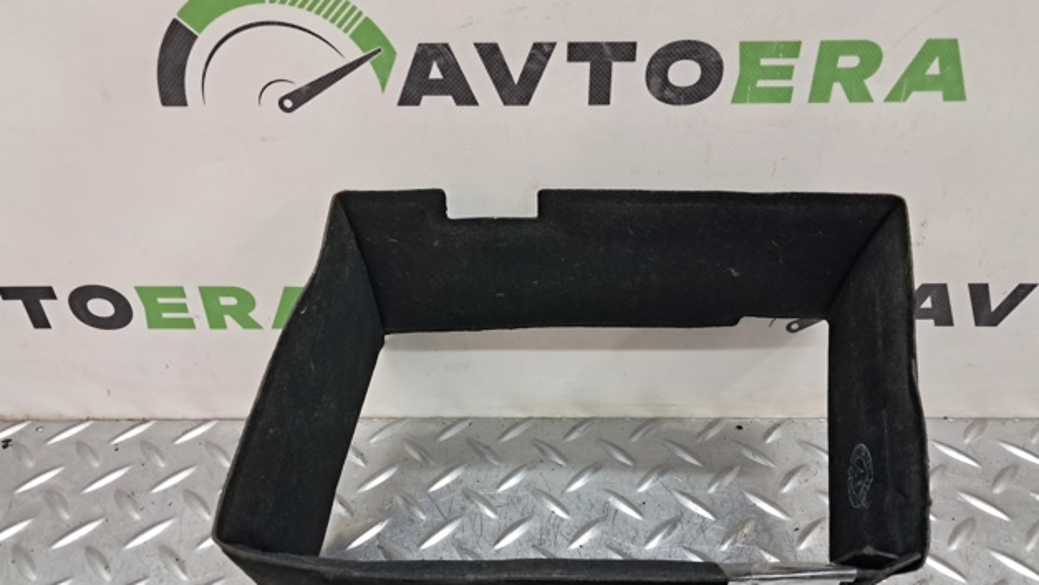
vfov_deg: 38.9
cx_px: 517
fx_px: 827
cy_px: 339
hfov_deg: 64.3
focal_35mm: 30
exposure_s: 1/50
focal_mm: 4
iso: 160
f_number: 1.8
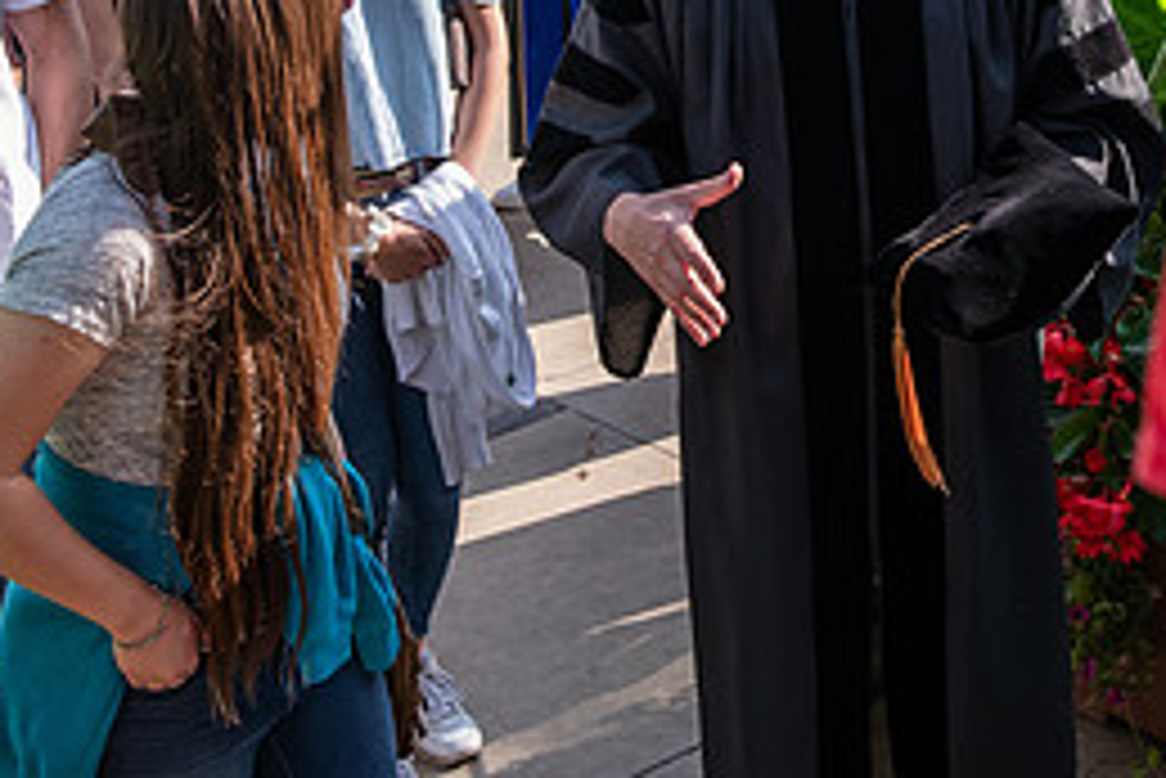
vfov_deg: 15.7
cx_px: 810
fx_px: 2754
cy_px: -43
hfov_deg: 23.8
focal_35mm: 85
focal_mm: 38
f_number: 4.5
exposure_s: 1/400
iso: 250
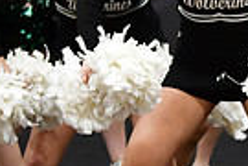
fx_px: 4877
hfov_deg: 2.9
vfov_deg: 1.9
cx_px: 522
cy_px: -56
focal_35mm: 708
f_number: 3.5
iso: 5000
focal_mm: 110
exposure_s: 1/500
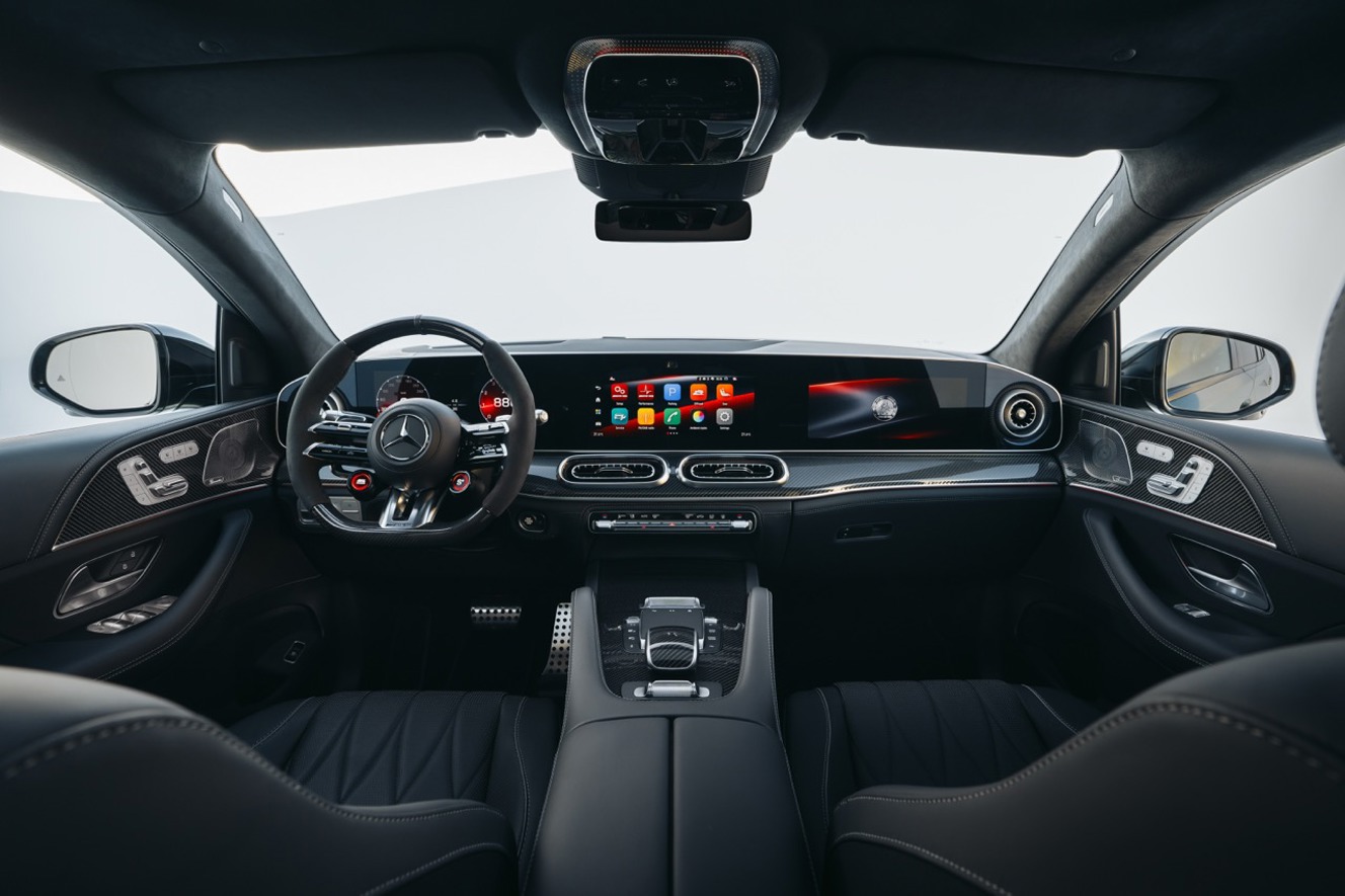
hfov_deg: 96.7
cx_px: 672
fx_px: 598
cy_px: 448
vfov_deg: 73.7
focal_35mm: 16
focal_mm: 16
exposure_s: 1/25
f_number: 6.3
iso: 200
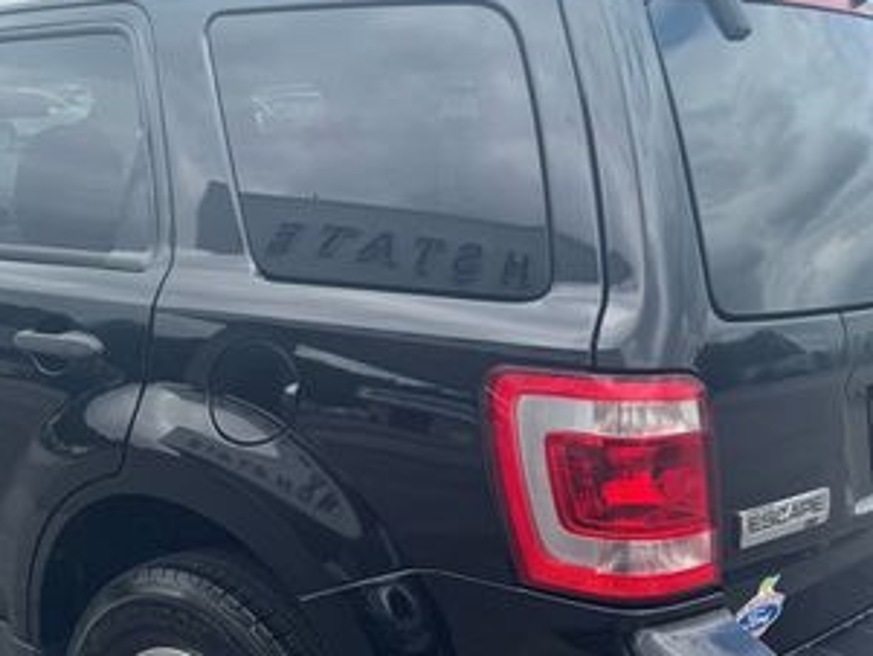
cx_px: 273
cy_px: 424
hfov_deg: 37.0
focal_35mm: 51
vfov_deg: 28.4
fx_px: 1287
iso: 80
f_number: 1.78
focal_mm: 6.76
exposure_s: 1/1721
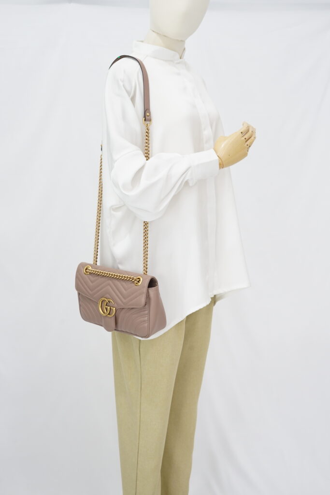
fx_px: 687
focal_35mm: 50
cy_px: 248
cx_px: 165
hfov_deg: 27.0
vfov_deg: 39.6
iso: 640
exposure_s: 1/10
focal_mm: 50
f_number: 6.3
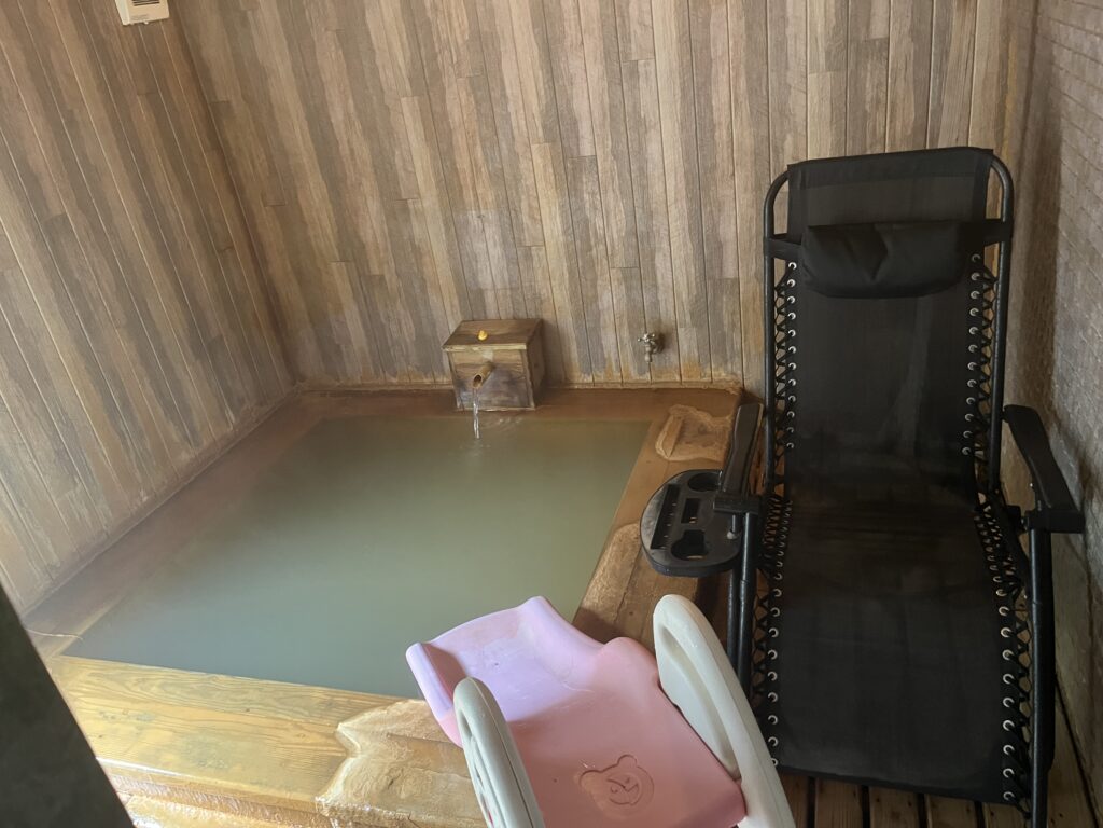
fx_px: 828
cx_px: 552
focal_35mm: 26
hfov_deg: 67.3
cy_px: 414
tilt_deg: -26.7
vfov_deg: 53.1
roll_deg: +9.2
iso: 500
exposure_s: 1/40
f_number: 1.6
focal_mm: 5.1
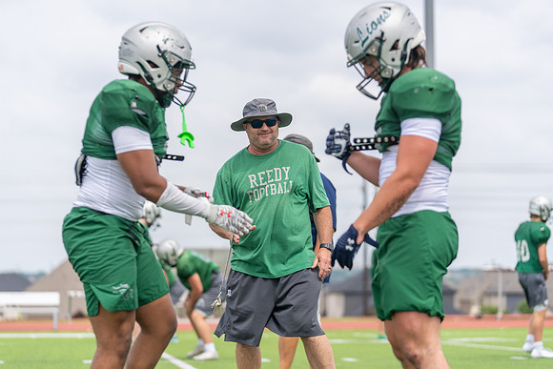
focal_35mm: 122
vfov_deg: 11.2
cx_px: 276
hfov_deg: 16.8
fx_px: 1874
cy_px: 184
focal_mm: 122
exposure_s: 1/1250
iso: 160
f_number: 3.5
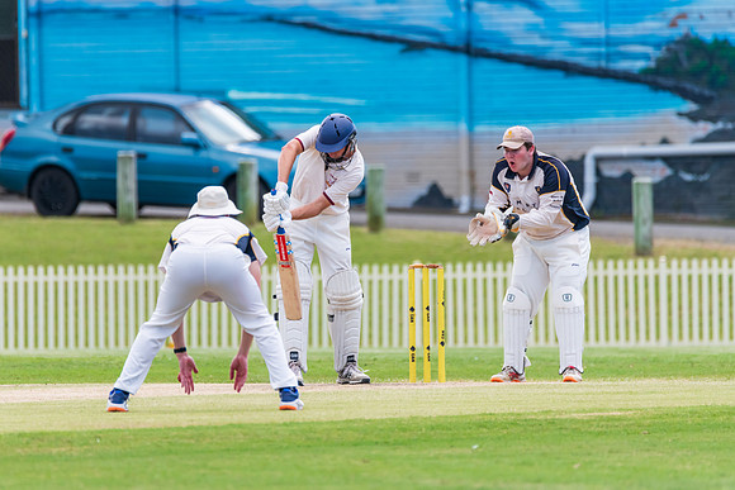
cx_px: 300
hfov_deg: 2.9
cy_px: 238
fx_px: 14537
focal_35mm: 712
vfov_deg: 1.9
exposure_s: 1/1250
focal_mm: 600
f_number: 6.3
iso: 640
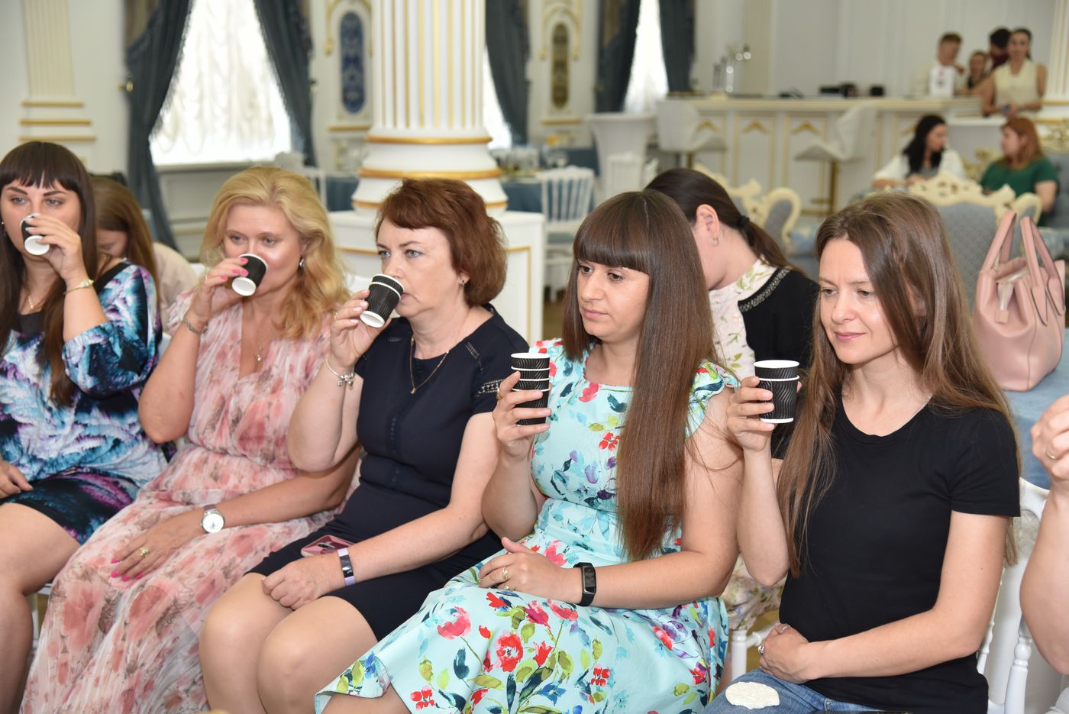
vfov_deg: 26.0
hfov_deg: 38.2
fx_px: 1545
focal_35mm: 52
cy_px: 357
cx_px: 534
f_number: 4
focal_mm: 52
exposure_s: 1/200
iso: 800
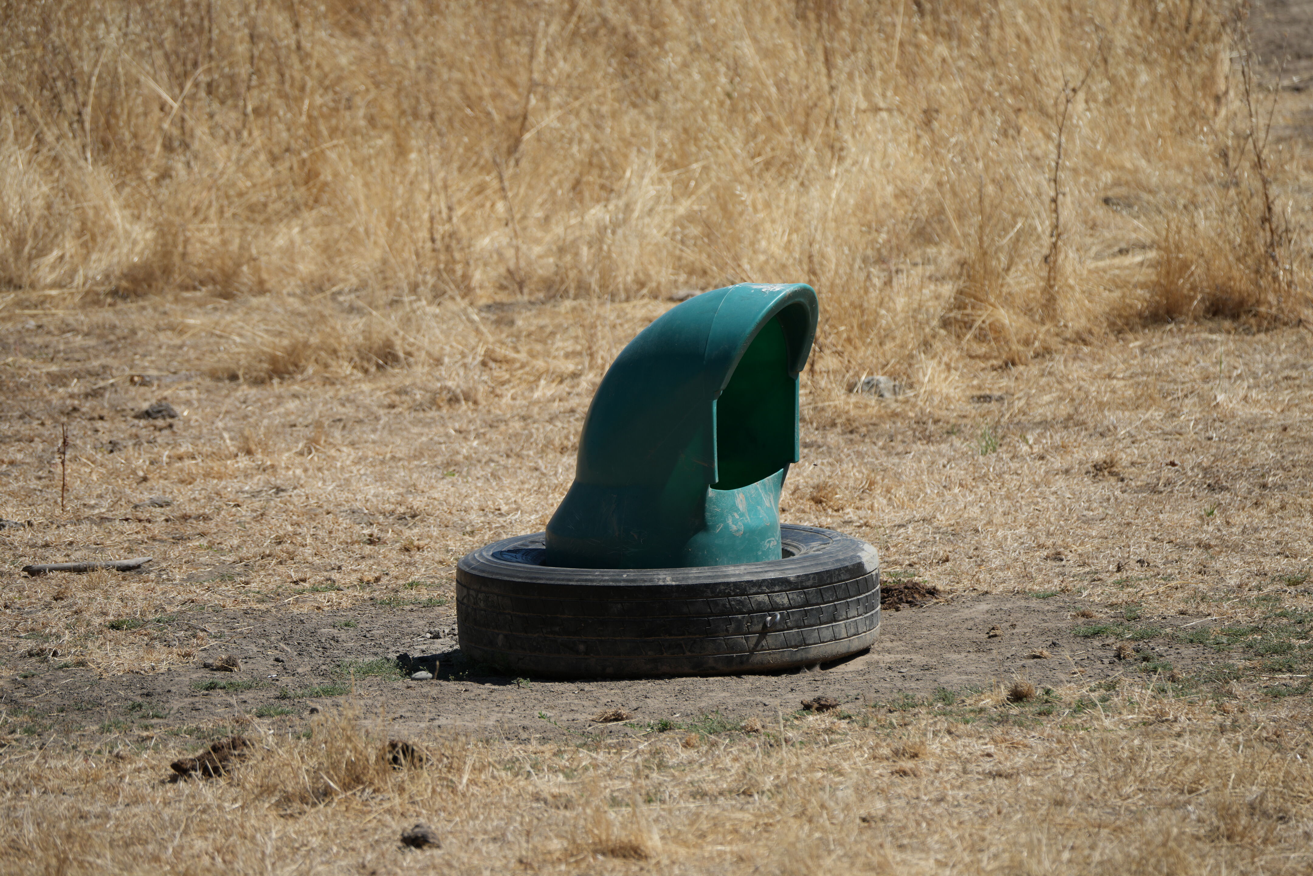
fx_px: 8935
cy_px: 438
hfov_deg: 8.4
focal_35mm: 245
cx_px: 656
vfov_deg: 5.6
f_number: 6.3
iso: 160
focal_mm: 245
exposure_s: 1/800
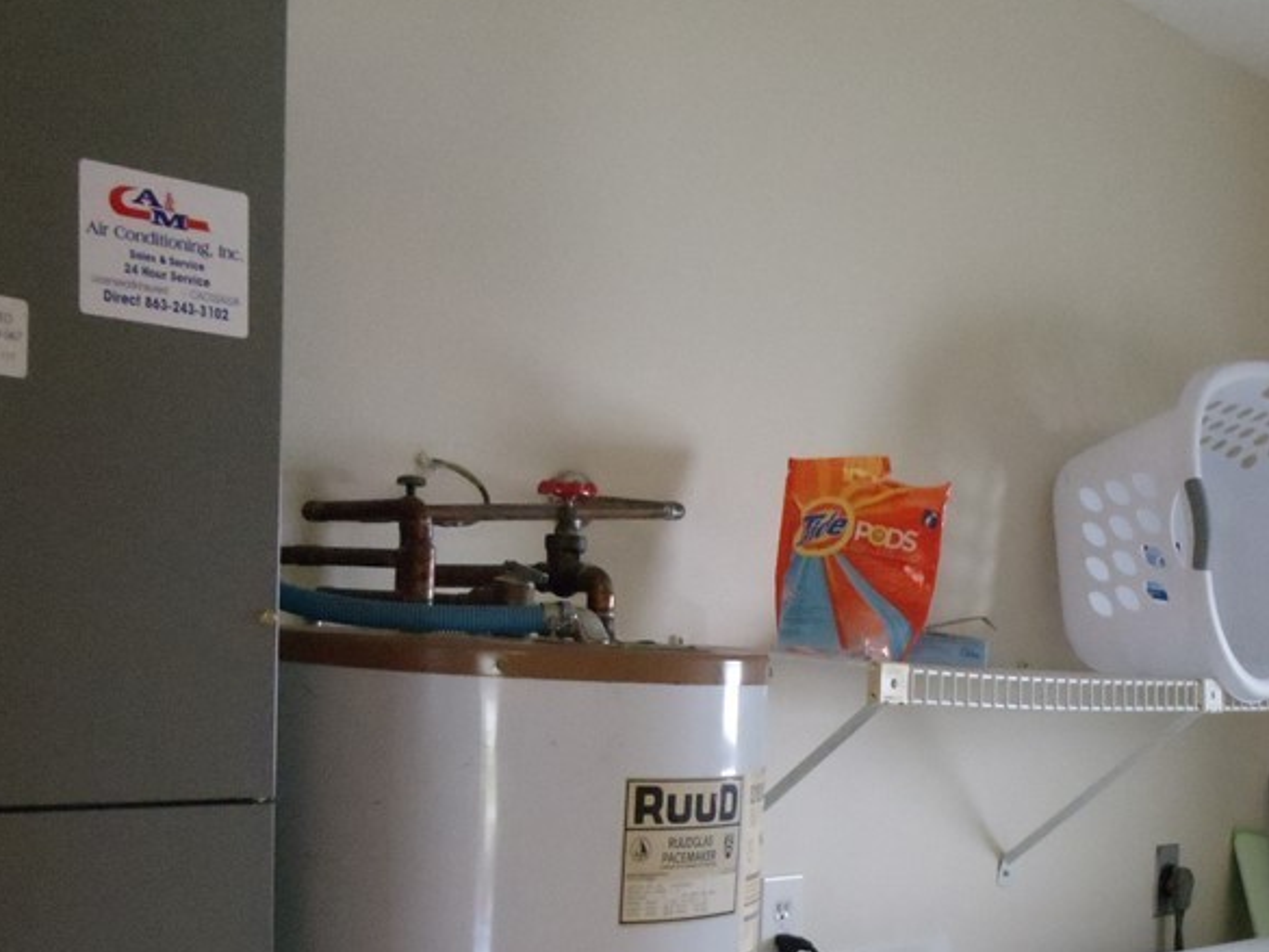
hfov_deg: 25.2
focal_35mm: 77
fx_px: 2823
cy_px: 783
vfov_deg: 18.9
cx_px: 820
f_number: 3.5
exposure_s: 1/40
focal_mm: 6
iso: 800
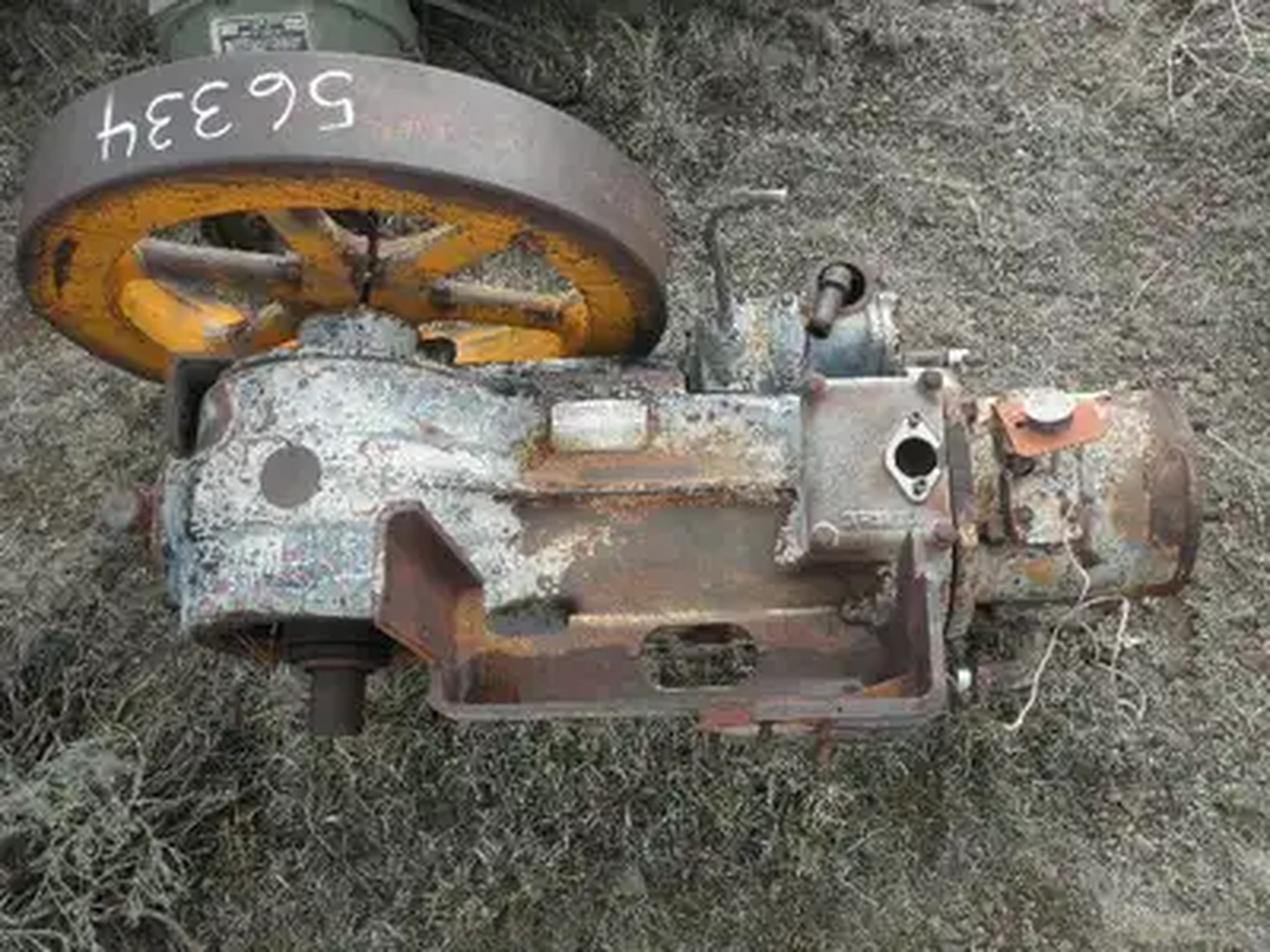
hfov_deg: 52.6
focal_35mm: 35
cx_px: 635
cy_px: 476
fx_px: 1284
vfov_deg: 40.7
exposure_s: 1/250
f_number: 3.2
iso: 64
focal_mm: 6.1
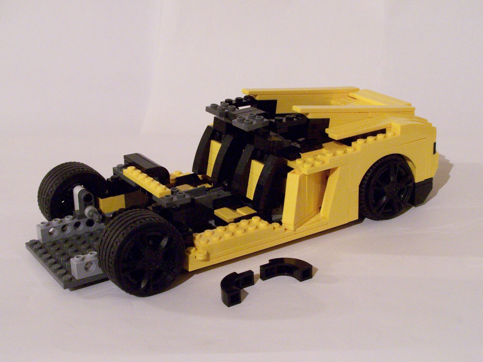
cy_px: 181
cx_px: 242
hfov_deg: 32.7
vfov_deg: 24.8
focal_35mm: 59
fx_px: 823
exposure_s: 1/8
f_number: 4
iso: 400
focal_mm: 9.8
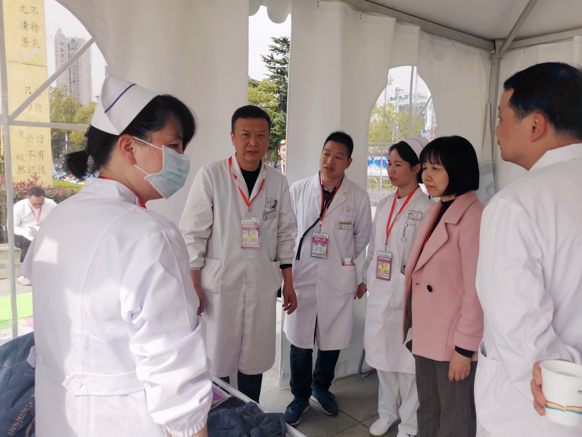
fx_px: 454
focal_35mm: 27
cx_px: 291
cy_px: 218
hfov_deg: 65.3
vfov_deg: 51.4
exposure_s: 1/1205
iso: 50
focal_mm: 5.58
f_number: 1.8
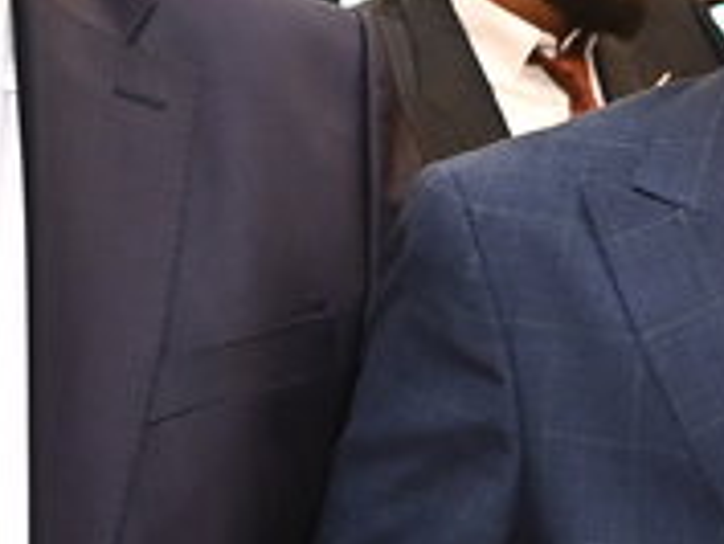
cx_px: 1158
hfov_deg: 10.4
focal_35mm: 182
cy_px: 530
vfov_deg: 8.1
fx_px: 3809
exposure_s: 1/200
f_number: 3.5
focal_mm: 24
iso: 1250
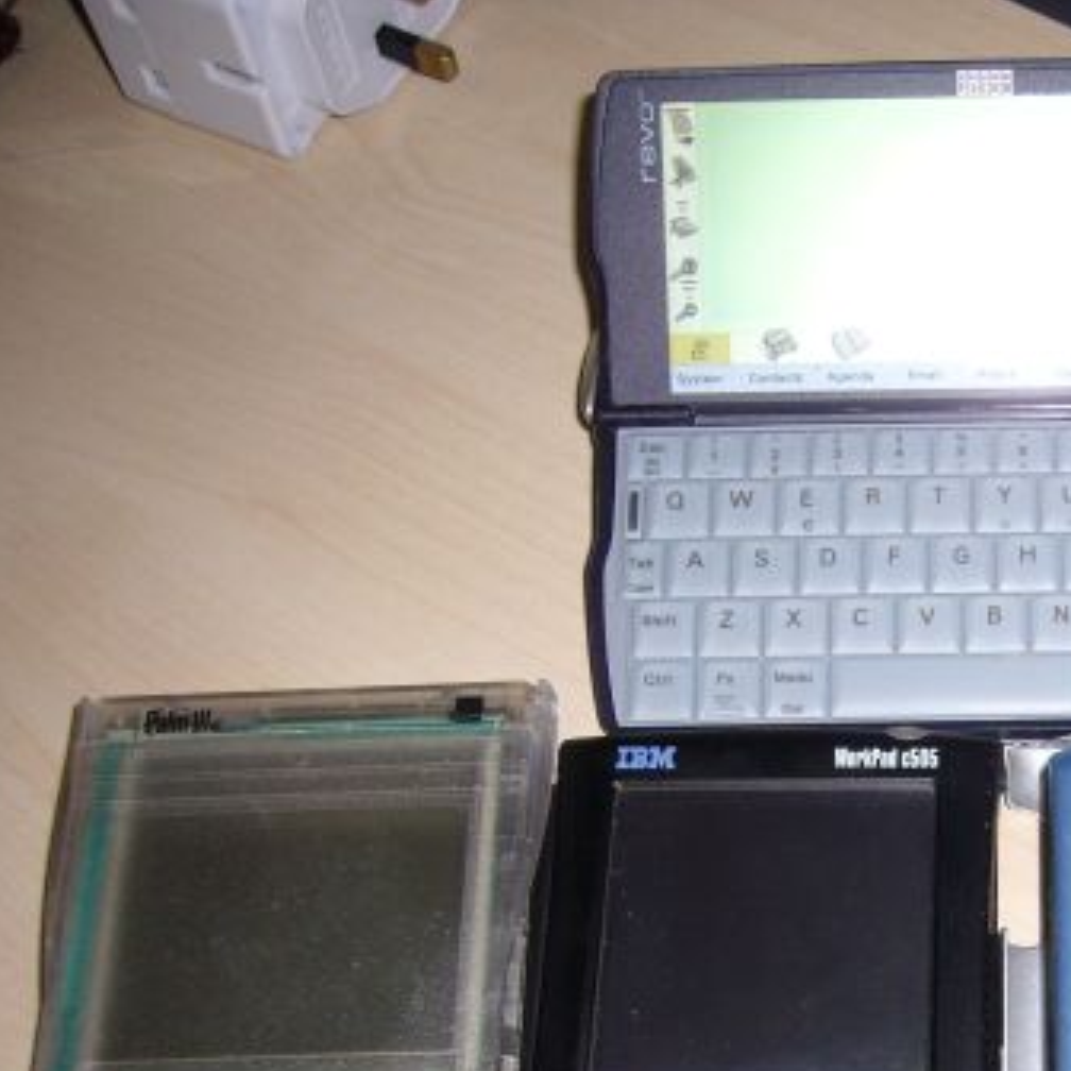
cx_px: 985
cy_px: 759
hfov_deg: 27.9
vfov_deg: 28.8
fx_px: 2065
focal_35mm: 59
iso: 100
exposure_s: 1/60
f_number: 2.8
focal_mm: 5.8
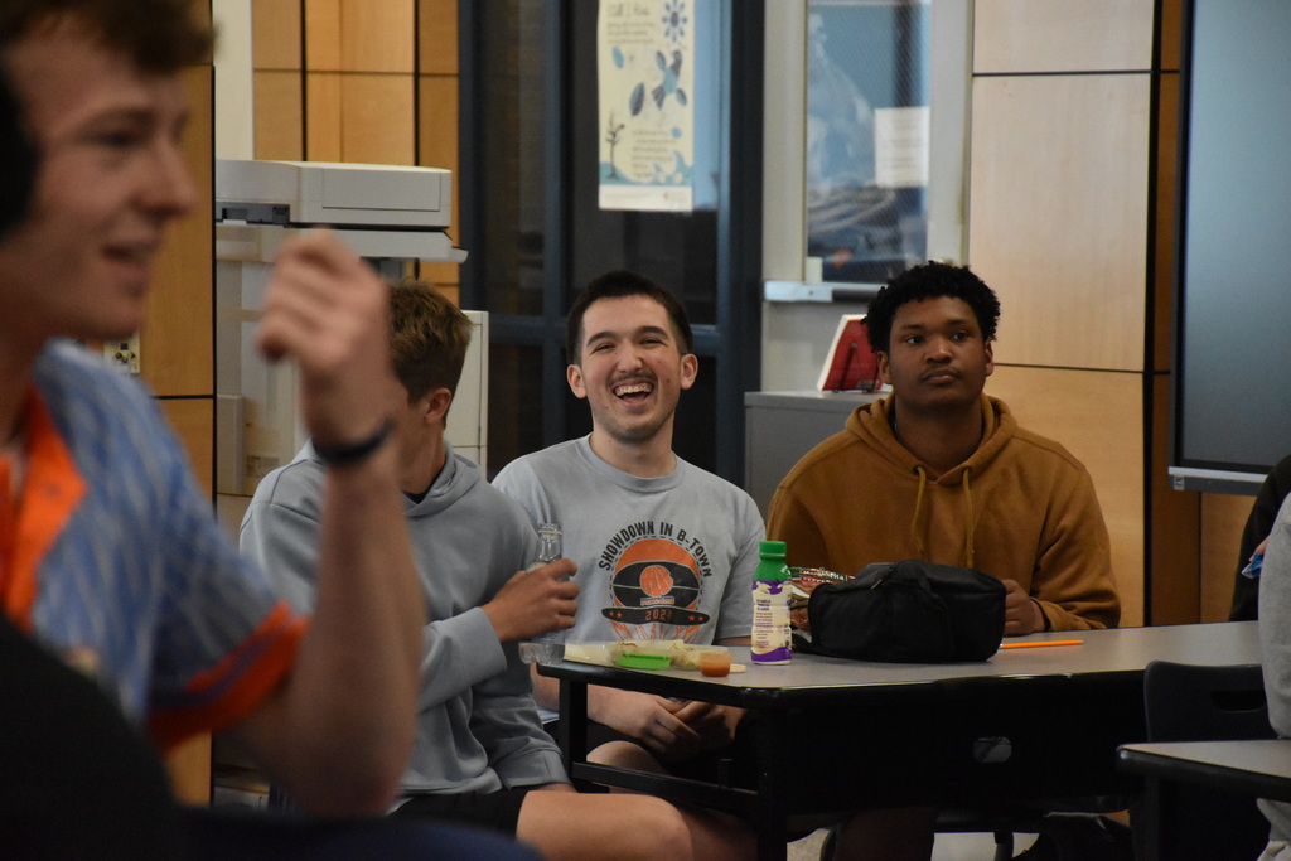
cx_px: 646
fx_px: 6025
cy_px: 430
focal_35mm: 168
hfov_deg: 12.2
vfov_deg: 8.2
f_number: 5.6
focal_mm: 112
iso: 6400
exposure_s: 1/400
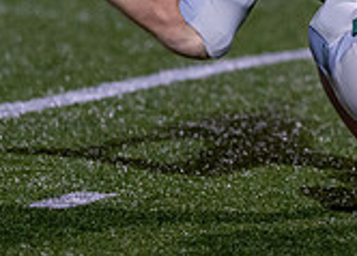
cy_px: -107
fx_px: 9177
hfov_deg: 2.2
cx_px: 494
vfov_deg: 1.6
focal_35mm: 904
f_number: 1.8
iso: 1000
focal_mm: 135
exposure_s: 1/1250
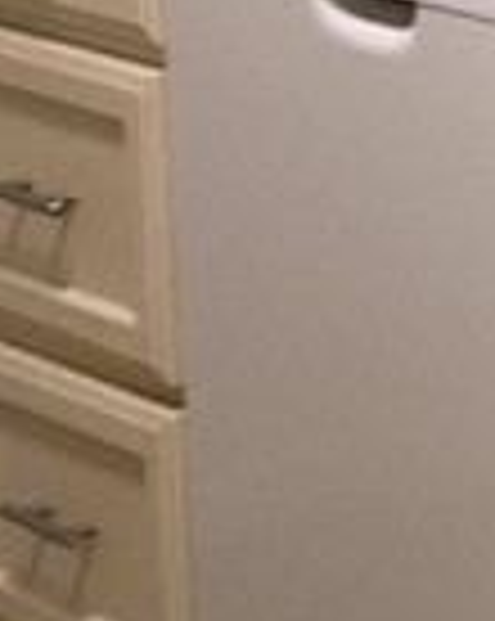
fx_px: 3854
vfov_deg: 9.0
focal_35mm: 210
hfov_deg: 6.9
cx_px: 1220
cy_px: -342
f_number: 1.8
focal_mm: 3
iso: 160
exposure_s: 1/60
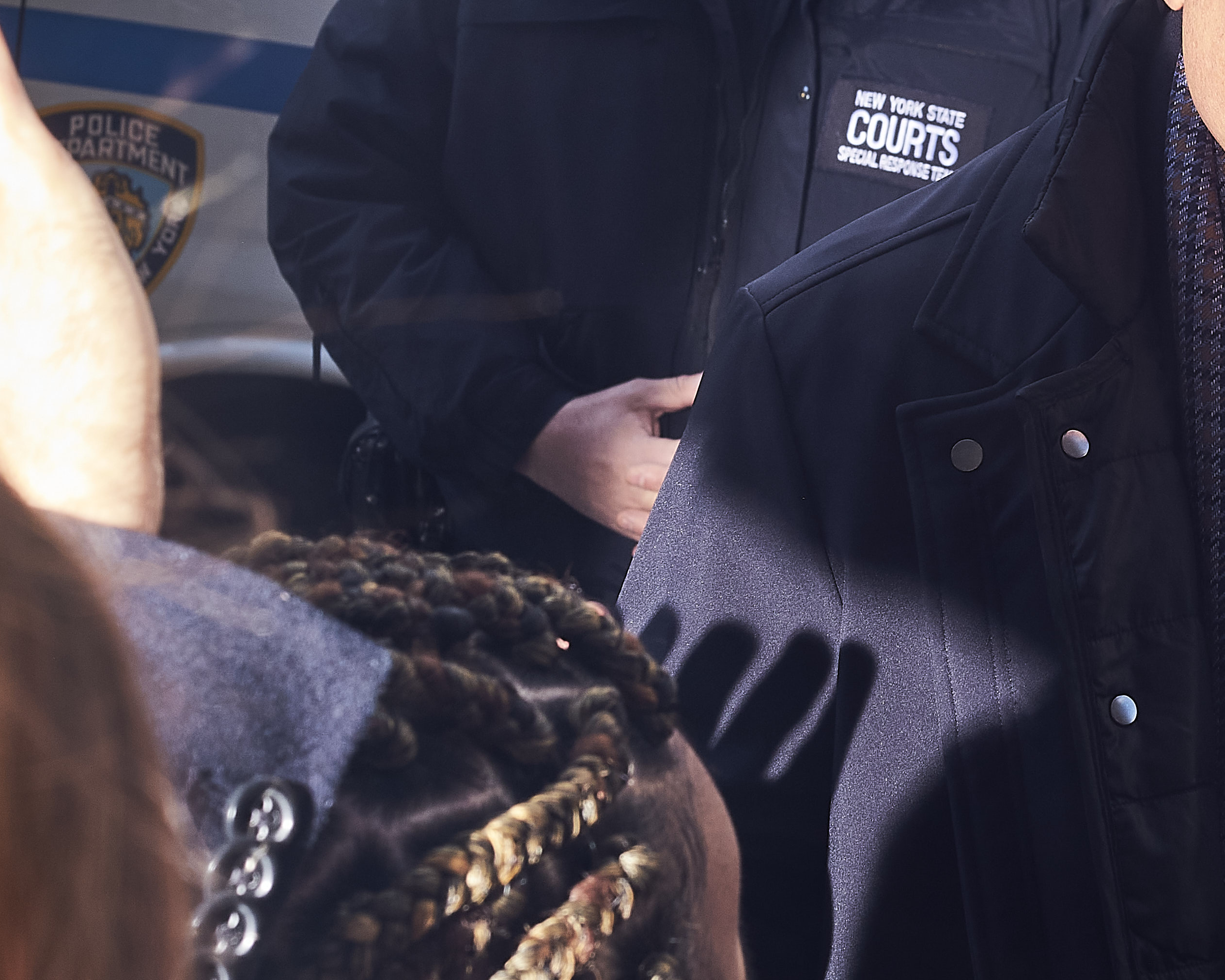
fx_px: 4278
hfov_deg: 15.9
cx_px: 1279
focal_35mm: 118
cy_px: 112
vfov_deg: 13.0
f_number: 8
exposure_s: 1/200
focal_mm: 35
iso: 400
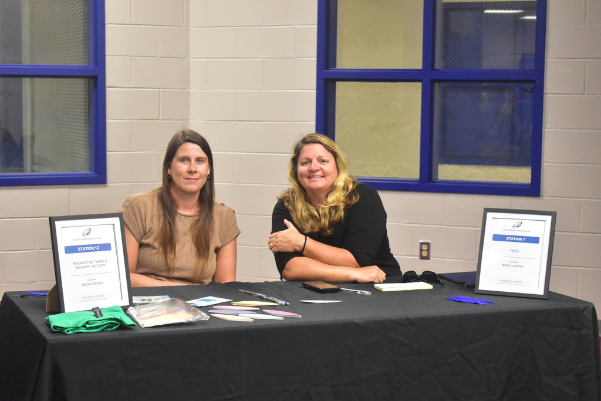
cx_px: 300
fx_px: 1202
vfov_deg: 18.9
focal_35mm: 72
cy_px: 200
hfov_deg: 28.1
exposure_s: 1/100
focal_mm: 48
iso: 5000
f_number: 5.3
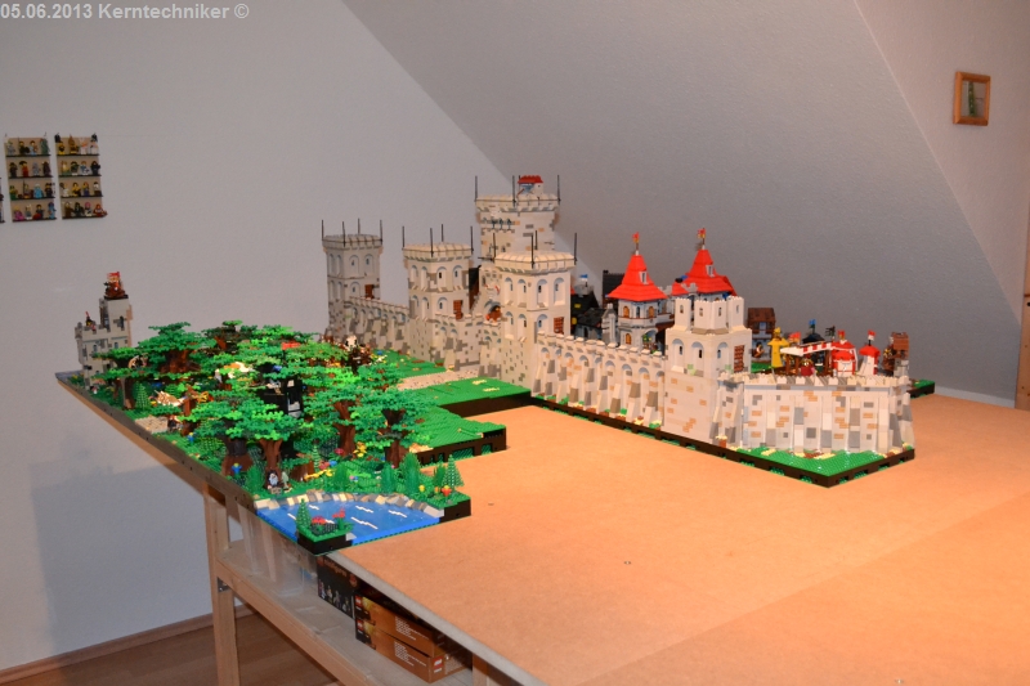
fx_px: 944
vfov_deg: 40.0
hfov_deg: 57.2
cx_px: 515
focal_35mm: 33
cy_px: 343
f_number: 4
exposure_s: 1/60
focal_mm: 22
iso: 3200
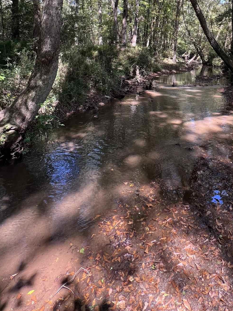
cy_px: 41
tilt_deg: +3.7
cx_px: 167
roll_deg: -0.6
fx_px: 206
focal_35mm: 23
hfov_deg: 56.7
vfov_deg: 63.8
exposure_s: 1/99
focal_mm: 1.57
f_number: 1.8
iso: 40
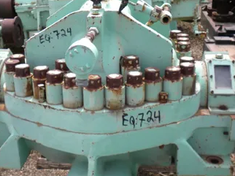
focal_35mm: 51
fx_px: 346
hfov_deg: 37.5
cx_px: 113
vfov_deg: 28.5
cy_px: 91
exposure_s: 1/400
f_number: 4.9
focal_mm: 7.4
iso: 80
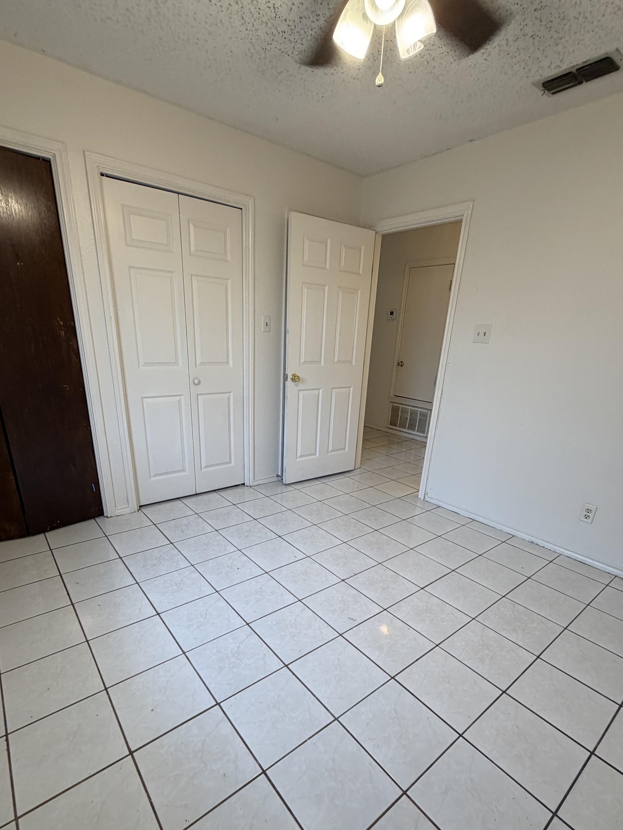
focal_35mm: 17
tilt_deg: -22.2
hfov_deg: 74.7
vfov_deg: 90.1
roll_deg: -3.0
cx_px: 307
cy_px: 487
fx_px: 408
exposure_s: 1/120
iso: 200
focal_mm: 2.22
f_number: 2.2
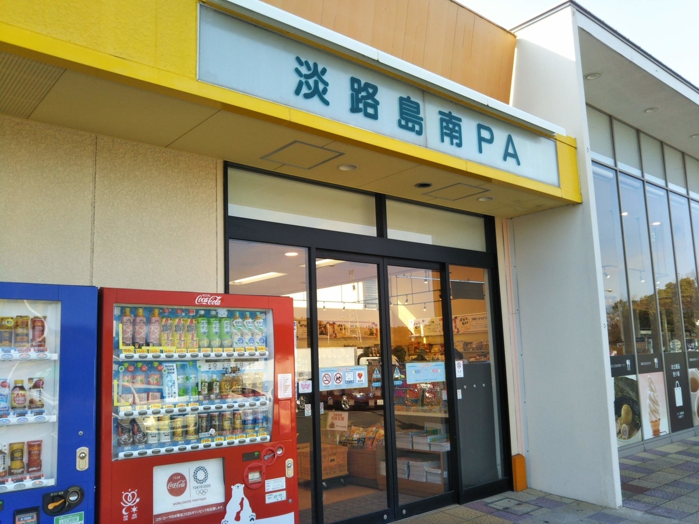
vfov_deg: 46.8
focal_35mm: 30
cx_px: 350
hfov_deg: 60.0
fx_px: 606
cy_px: 262
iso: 27
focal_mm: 4
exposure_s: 1/241
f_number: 2.2
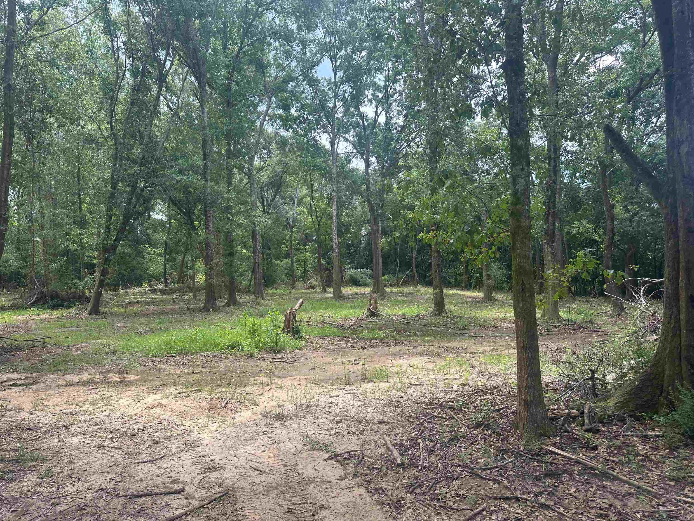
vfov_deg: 56.8
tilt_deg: +0.1
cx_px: 347
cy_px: 260
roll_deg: +0.3
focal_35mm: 24
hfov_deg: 71.6
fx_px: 481
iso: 80
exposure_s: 1/680
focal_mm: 6.86
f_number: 1.78
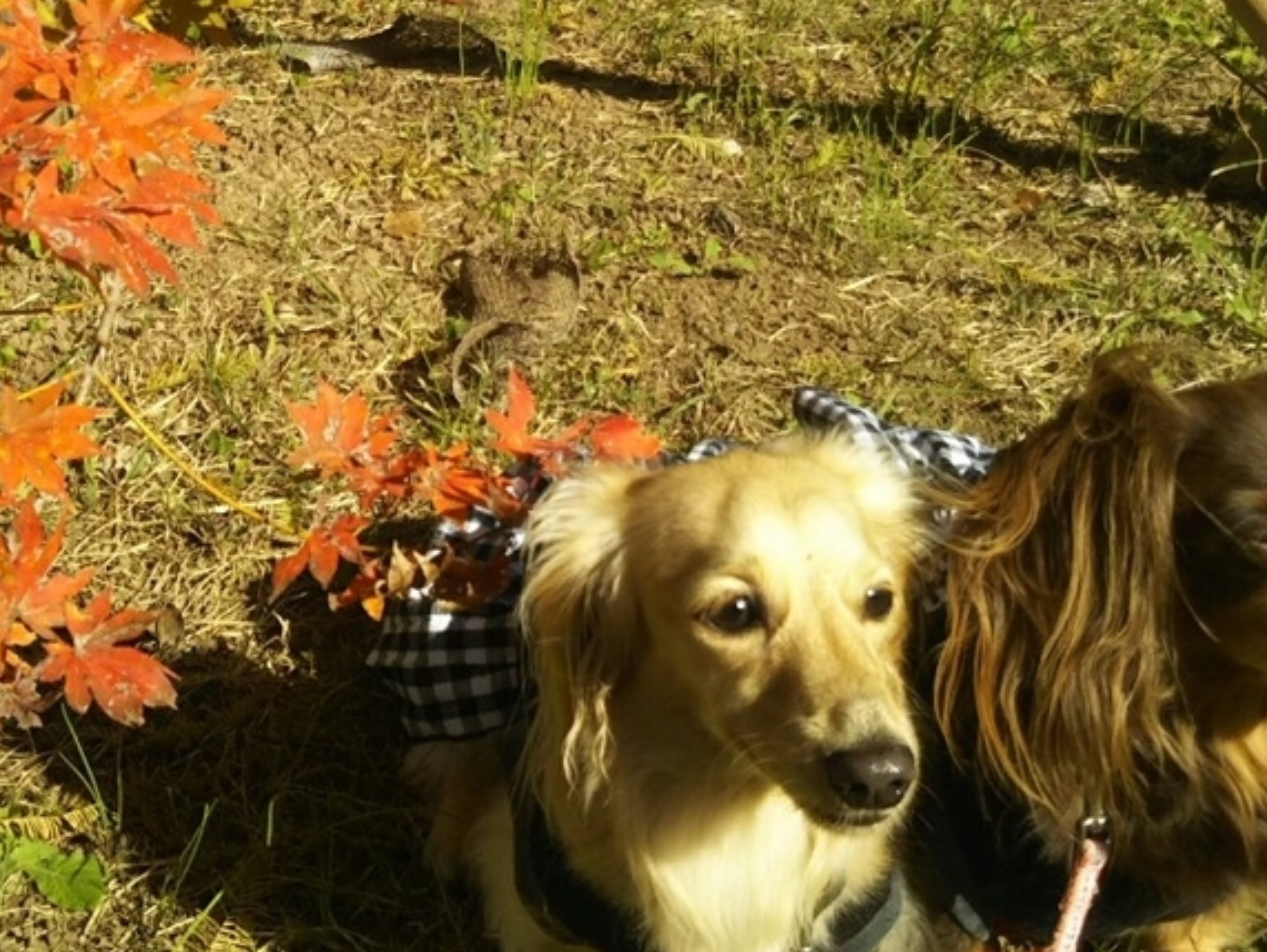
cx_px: 446
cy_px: 246
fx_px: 2307
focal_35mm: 63
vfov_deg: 23.1
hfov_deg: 30.5
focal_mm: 4
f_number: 2.2
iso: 25
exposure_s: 1/882
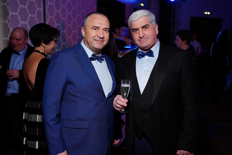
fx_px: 245
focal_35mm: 38
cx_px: 116
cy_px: 78
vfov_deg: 35.1
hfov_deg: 50.7
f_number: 4
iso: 640
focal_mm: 38
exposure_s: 1/200
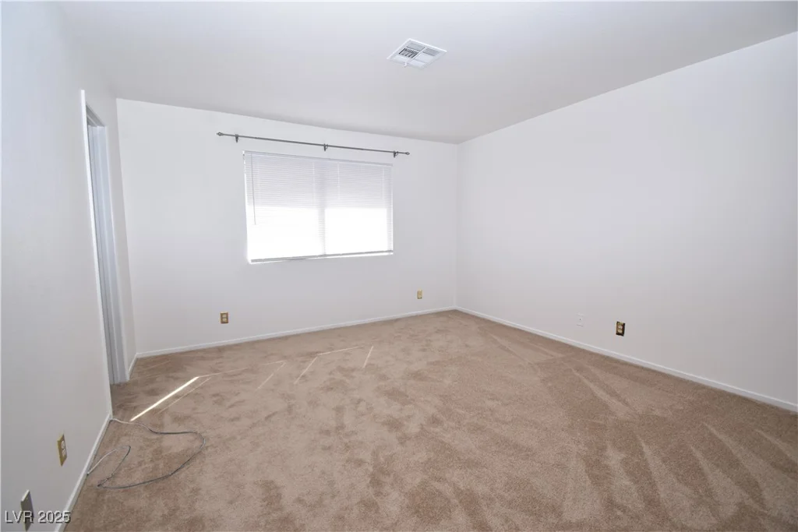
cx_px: 399
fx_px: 333
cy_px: 266
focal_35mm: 15
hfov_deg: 100.4
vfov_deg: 77.3
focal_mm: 10
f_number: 5
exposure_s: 1/100
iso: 160
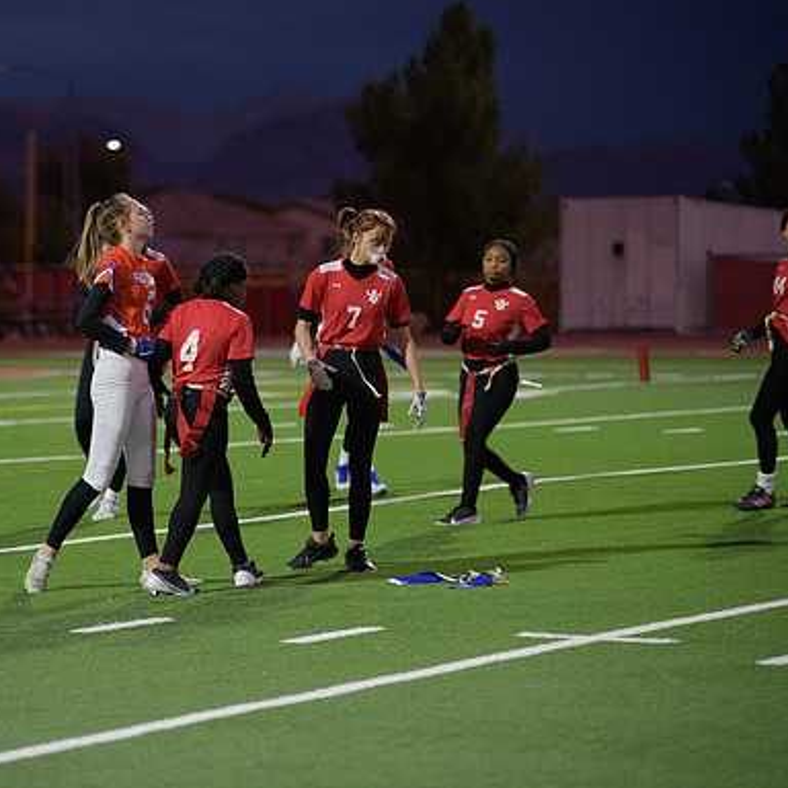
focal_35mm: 167
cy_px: 395
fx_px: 4301
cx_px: 218
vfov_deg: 10.5
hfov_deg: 10.5
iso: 640
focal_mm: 130
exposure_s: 1/200
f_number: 2.8
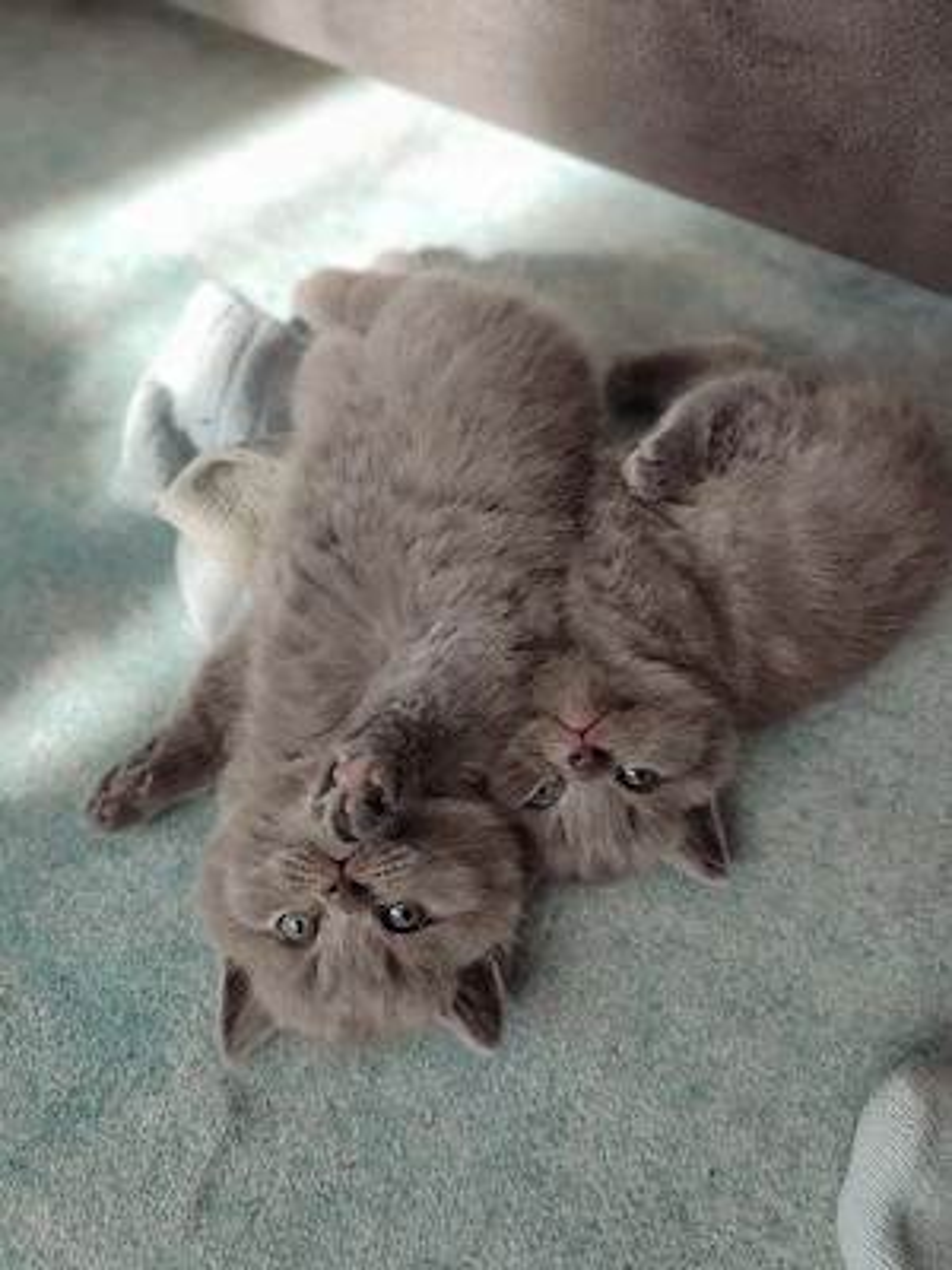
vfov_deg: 69.4
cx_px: 476
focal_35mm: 25
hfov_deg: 54.9
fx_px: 917
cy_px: 635
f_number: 1.89
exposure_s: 1/100
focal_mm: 5.95
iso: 79
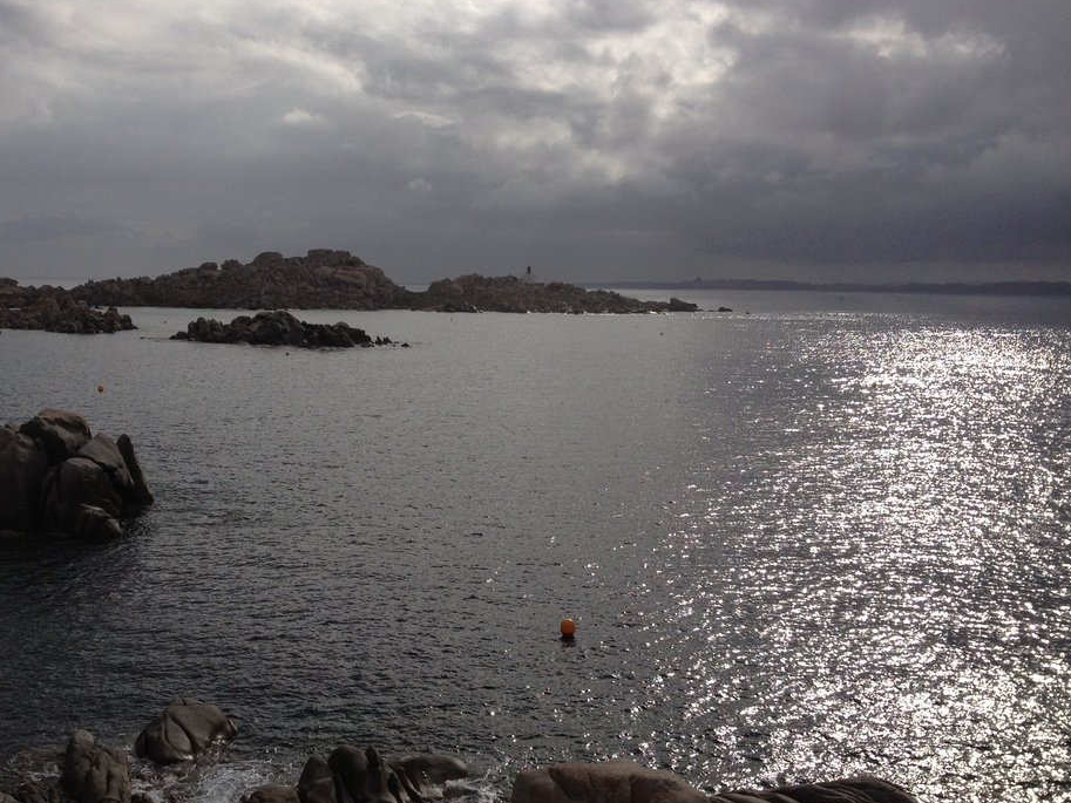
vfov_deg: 31.5
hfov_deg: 41.1
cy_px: 381
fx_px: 1423
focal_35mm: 46
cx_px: 432
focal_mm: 4.28
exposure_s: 1/4608
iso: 64
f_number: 2.4
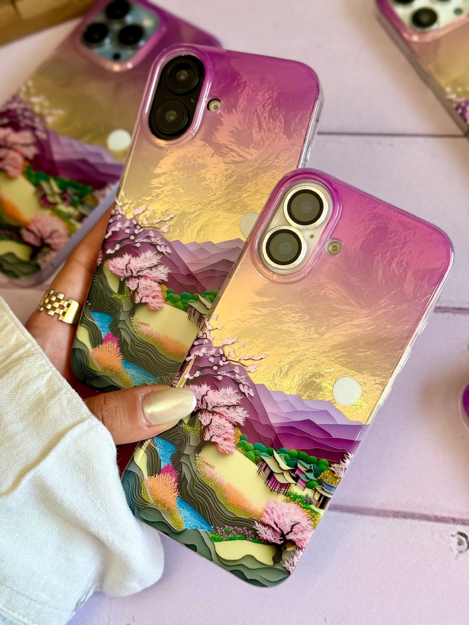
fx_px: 867
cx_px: 234
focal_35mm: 48
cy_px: 312
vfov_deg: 39.7
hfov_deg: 30.3
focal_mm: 6.76
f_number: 1.78
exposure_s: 1/235
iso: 64
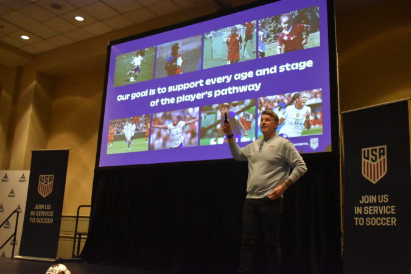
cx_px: 206
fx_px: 428
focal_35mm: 38
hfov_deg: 51.3
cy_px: 137
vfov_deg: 35.5
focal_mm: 25
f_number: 4
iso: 9000
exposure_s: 1/125
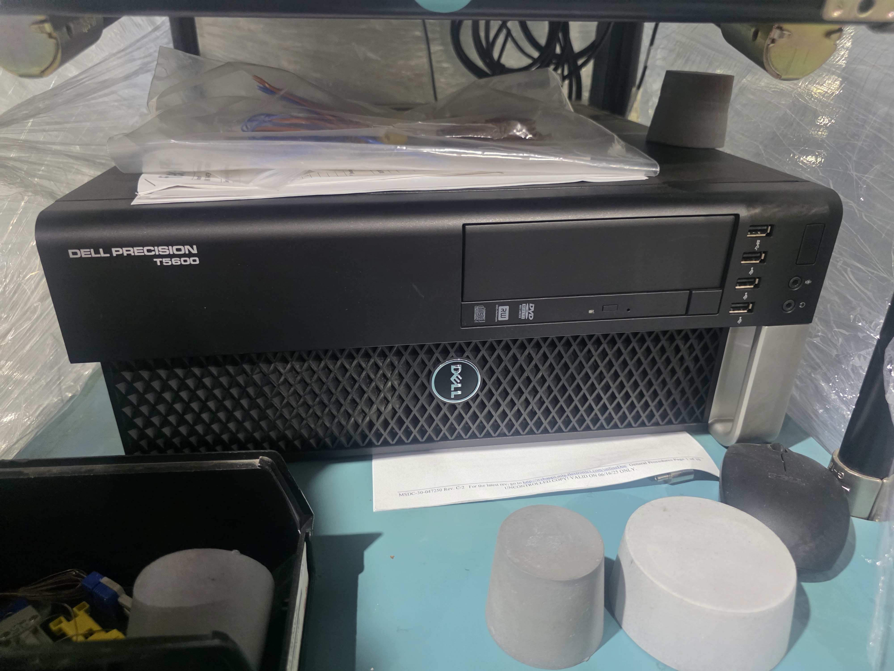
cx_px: 447
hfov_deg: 73.9
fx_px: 594
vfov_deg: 58.9
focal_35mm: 23
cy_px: 336
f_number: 1.7
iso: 1250
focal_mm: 6.3
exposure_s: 1/120
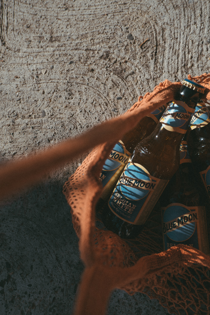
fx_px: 297
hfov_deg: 38.9
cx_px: 105
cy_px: 158
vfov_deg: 55.8
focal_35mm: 34
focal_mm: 22.8
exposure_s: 1/500
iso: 100
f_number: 5.6
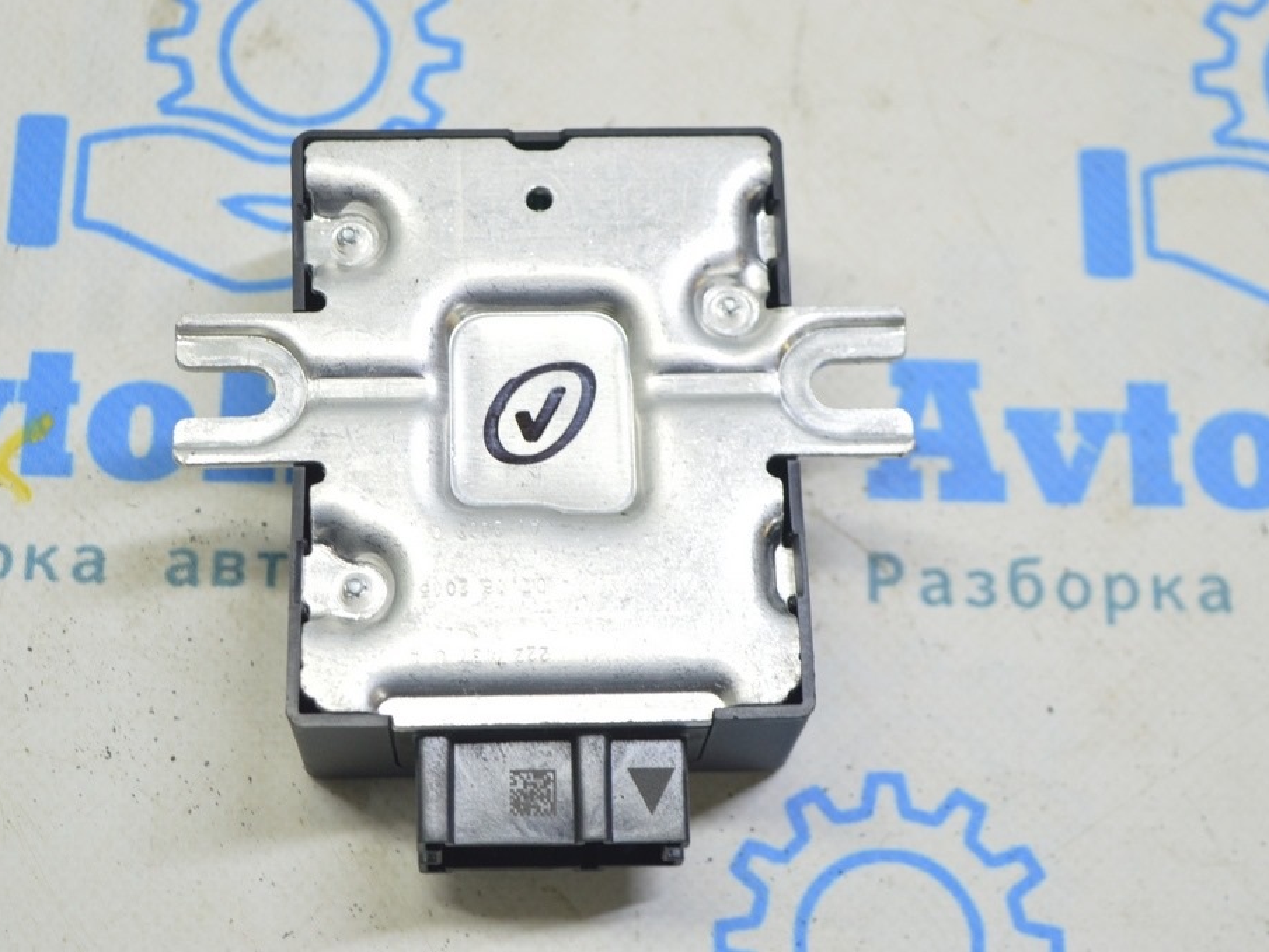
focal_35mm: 75
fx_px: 2750
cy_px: 476
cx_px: 557
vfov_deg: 19.6
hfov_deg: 26.0
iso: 400
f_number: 5.6
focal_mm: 46
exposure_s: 1/20
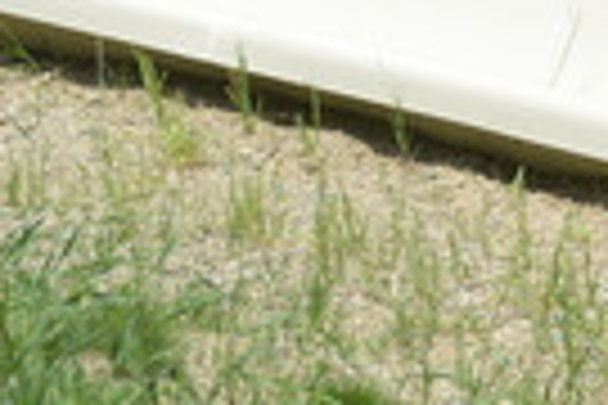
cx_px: 869
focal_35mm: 579
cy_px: 200
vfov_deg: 2.4
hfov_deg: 3.5
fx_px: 9778
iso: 200
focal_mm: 195
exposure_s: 1/640
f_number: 6.3
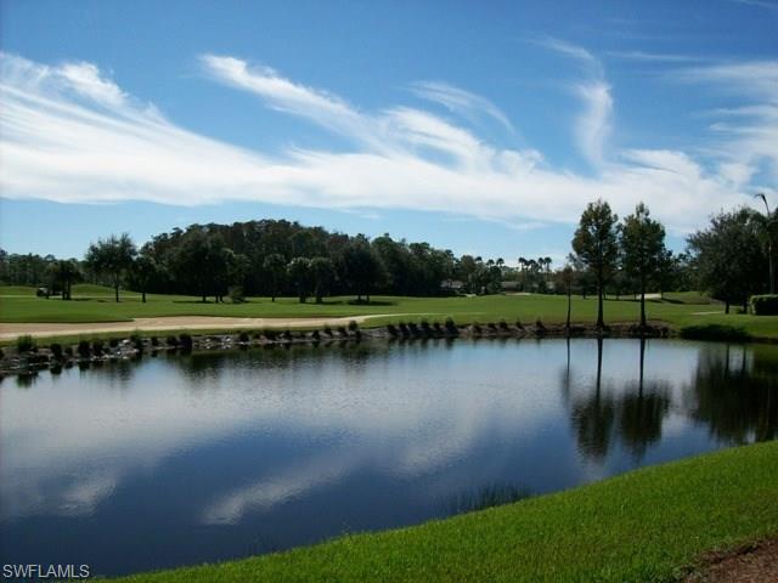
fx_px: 809
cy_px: 292
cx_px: 389
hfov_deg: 51.4
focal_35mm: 36
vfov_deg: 39.7
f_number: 4.8
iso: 80
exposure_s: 1/943
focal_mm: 6
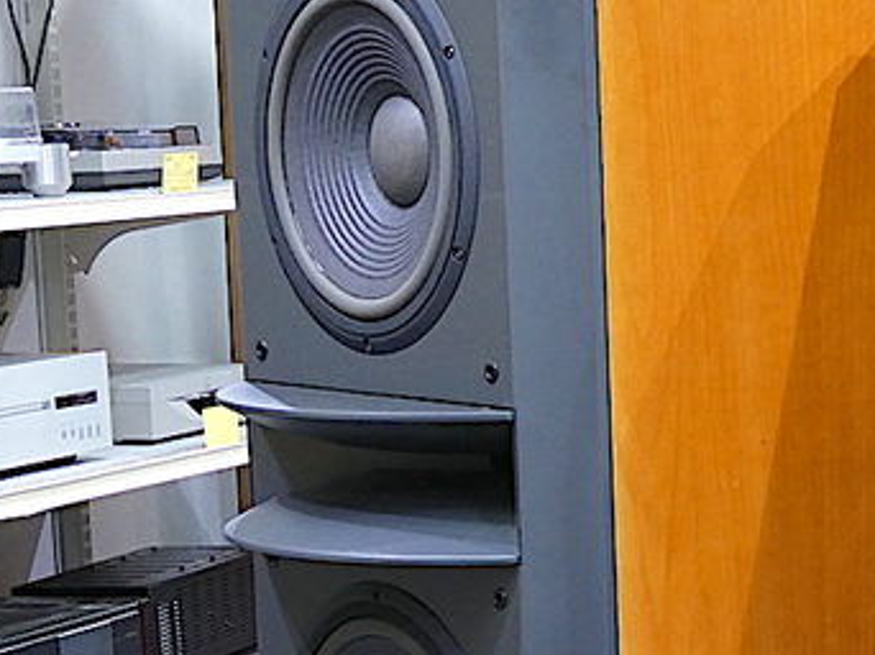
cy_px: 737
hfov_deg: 14.6
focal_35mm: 132
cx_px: 985
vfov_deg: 11.1
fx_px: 3334
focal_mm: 8.4
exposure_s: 1/3.2
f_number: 4
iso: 200
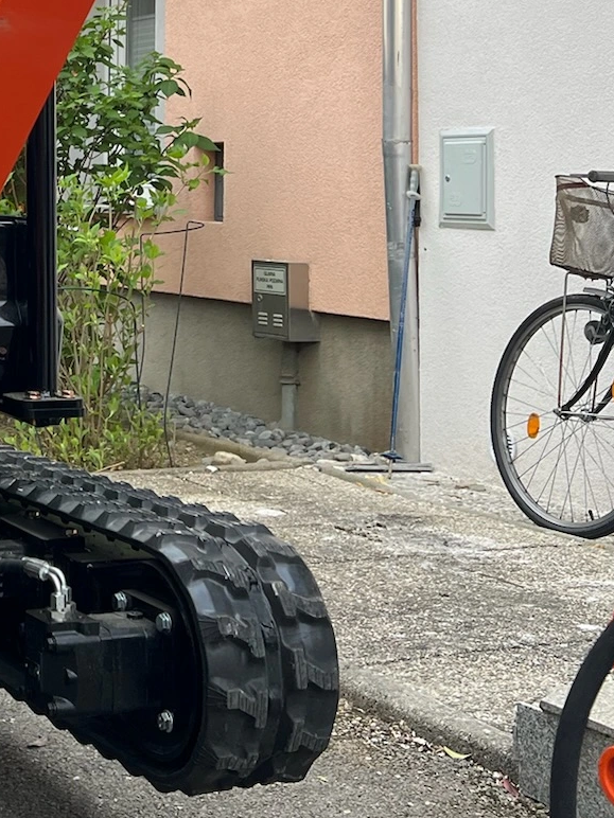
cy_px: 46
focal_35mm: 69
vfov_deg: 26.9
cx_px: -142
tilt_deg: +4.8
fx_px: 1632
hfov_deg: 19.9
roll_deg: -2.8
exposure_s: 1/509
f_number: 1.5
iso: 50
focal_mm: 5.7
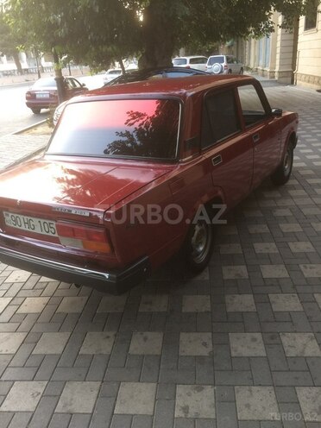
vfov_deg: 61.7
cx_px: 160
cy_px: 214
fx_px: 359
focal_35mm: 29
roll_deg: +2.2
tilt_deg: -20.9
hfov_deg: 48.2
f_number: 2.2
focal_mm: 4.15
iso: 40
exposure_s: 1/33
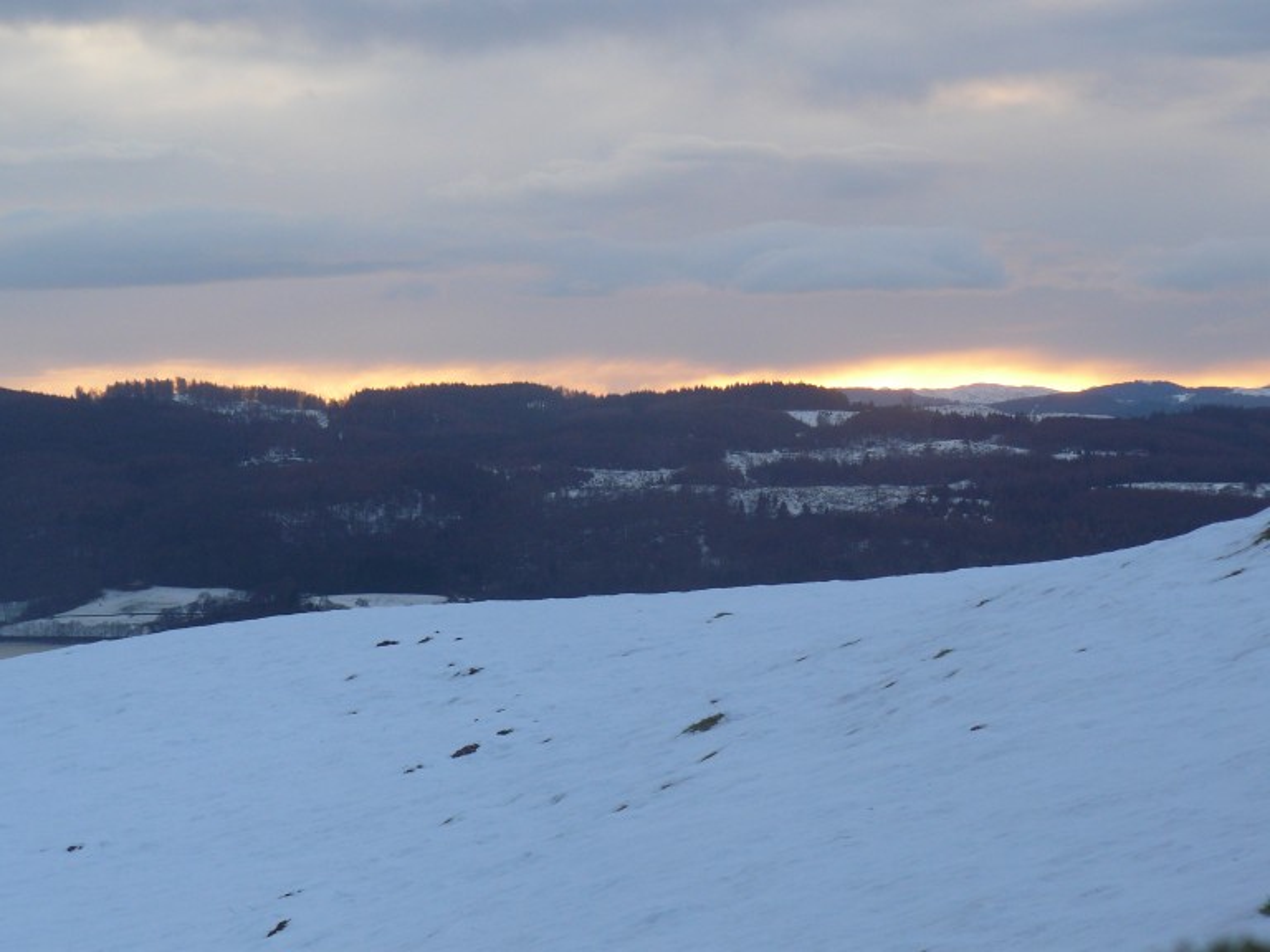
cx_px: 635
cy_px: 476
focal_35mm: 112
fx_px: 4109
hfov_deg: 17.6
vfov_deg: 13.2
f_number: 4
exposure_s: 1/100
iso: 100
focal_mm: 18.6
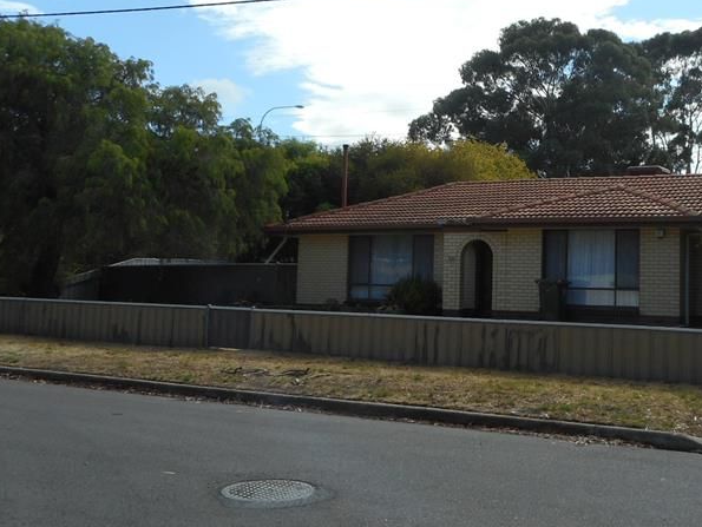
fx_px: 873
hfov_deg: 42.6
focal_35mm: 43
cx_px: 519
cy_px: 197
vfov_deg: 33.5
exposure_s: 1/800
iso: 80
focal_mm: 4.5
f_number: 3.7
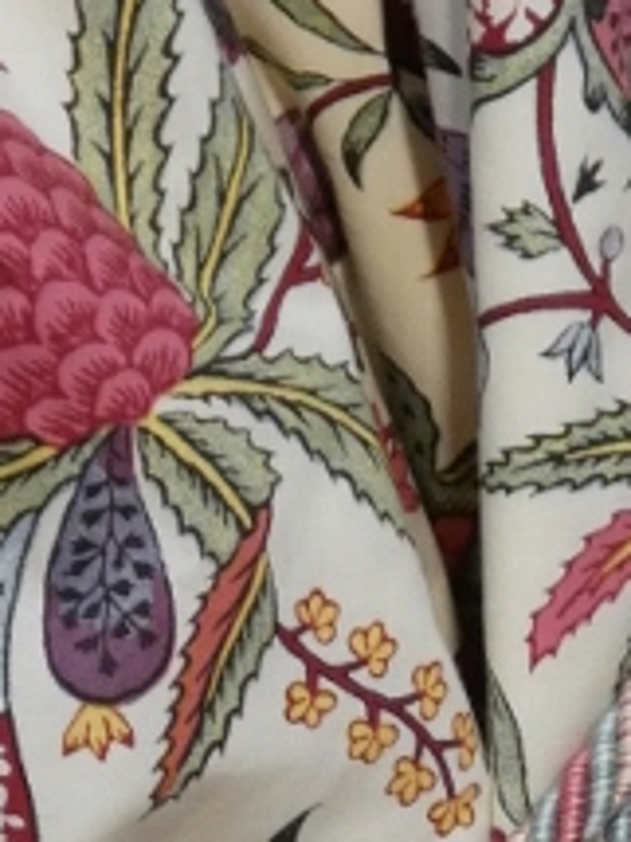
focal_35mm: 167
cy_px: 979
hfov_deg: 8.9
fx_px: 4063
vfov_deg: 11.6
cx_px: 349
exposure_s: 1/80
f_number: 3.4
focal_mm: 6.2
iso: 400
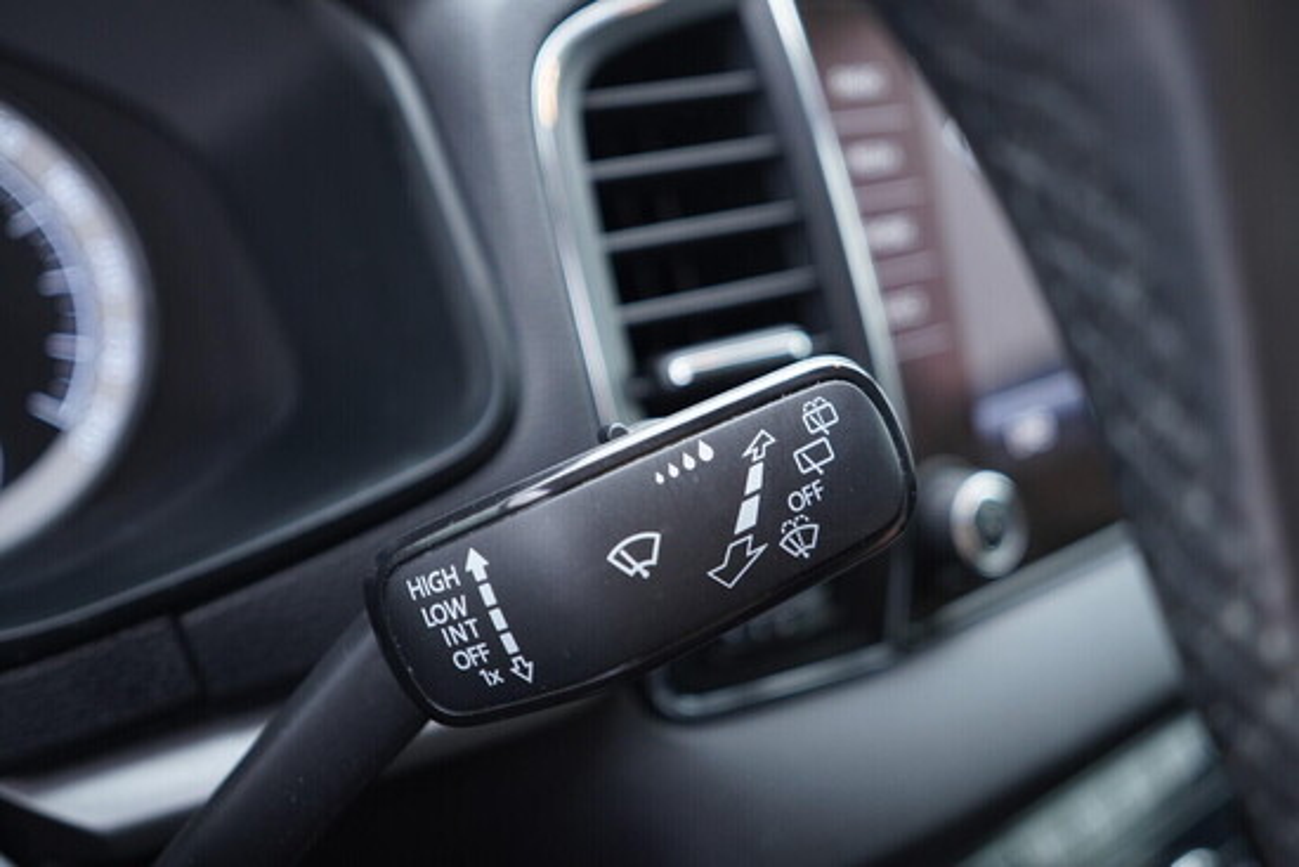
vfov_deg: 36.9
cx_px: 650
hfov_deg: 53.1
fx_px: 1299
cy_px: 434
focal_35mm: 36
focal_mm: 24
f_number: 2.8
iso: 400
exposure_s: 1/40
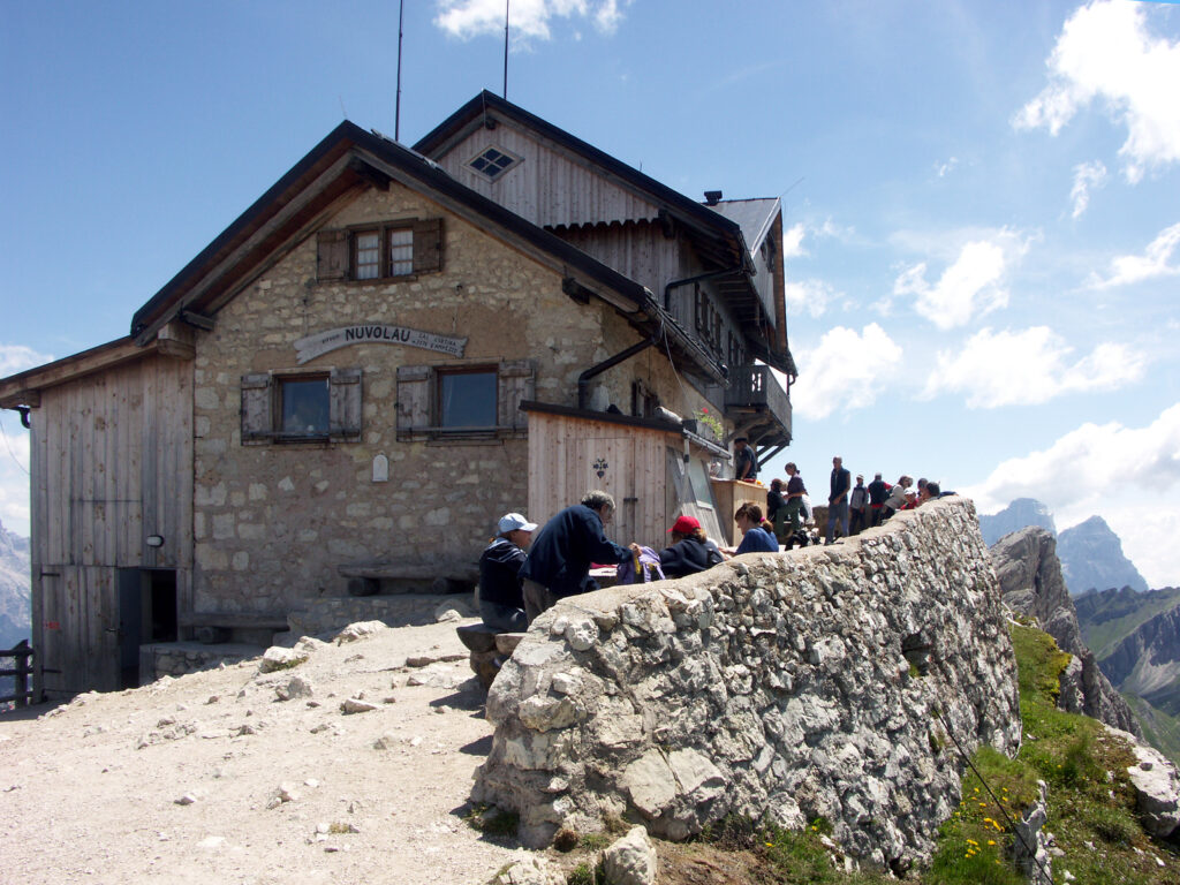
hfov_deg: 63.4
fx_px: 954
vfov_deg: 49.7
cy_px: 442
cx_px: 590
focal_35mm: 28
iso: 64
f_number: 7.1
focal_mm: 7.21
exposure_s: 1/320
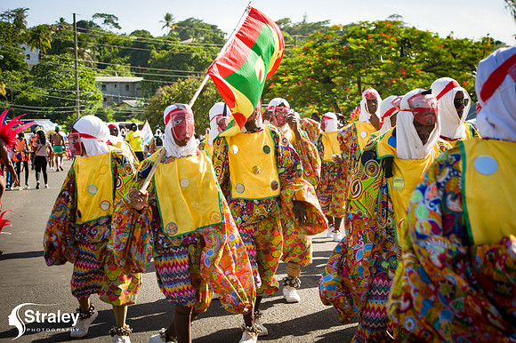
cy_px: 172
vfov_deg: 18.2
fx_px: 1074
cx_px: 258
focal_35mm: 75
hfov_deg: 27.0
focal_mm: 75
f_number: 8
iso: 100
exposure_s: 1/200
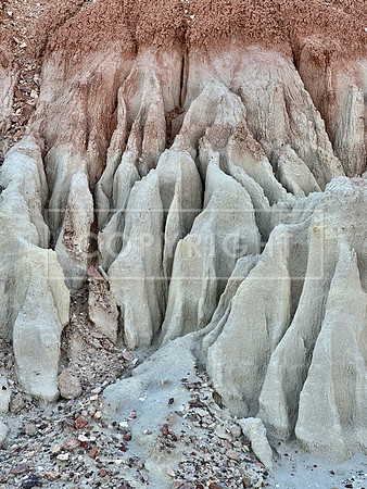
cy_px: 244
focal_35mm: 77
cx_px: 184
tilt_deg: +2.5
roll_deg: -1.5
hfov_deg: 19.2
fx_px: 1087
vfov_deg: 25.3
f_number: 2.8
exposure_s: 1/99
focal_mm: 9
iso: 32
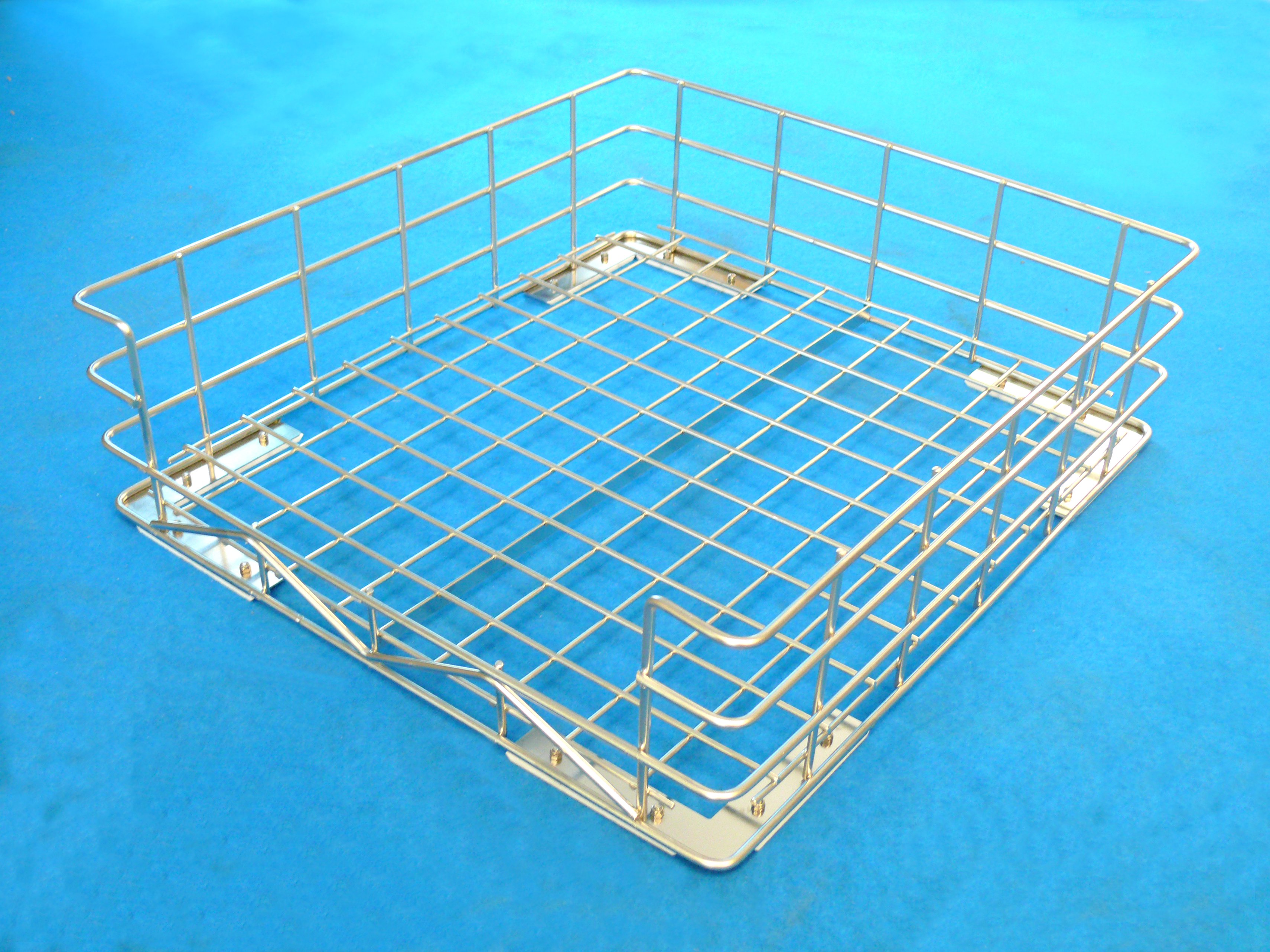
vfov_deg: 33.6
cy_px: 476
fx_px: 1578
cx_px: 635
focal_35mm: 43
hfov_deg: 43.9
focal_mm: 9
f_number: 2.8
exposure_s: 1/20
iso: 200
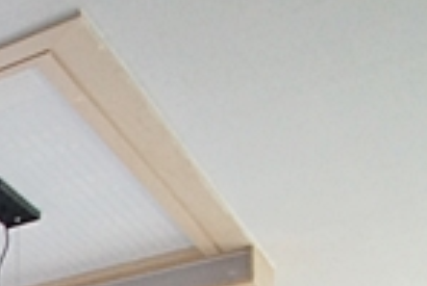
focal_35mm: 81
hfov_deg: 15.0
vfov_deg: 13.3
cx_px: -591
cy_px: 650
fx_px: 962
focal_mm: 10
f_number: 4
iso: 1600
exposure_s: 1/320
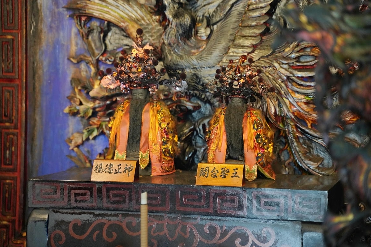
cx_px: 186
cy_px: 124
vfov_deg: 18.2
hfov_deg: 27.0
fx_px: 773
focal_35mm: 75
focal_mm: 75
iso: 3200
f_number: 2.8
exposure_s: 1/160
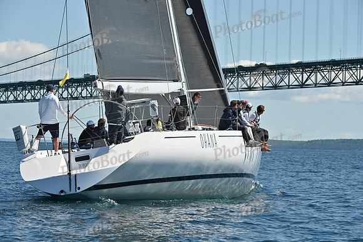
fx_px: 1664
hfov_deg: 12.4
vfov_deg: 8.3
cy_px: 121
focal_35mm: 165
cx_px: 182
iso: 320
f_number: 9
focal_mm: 165
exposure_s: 1/1000
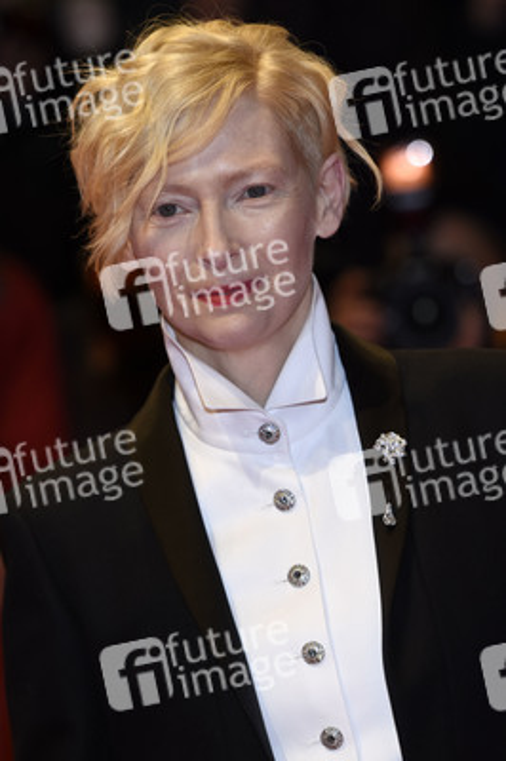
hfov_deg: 5.7
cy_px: 380
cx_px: 253
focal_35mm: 240
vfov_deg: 8.6
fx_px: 5068
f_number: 3.5
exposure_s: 1/400
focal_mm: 160
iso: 640
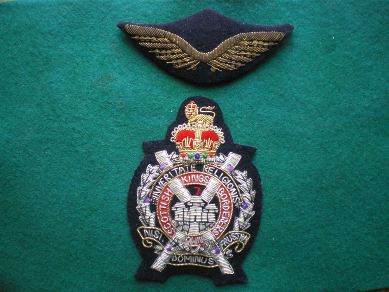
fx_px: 427
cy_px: 146
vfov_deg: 37.7
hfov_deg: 49.0
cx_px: 194
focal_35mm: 38
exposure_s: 1/30
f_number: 3.1
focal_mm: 6.3
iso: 400
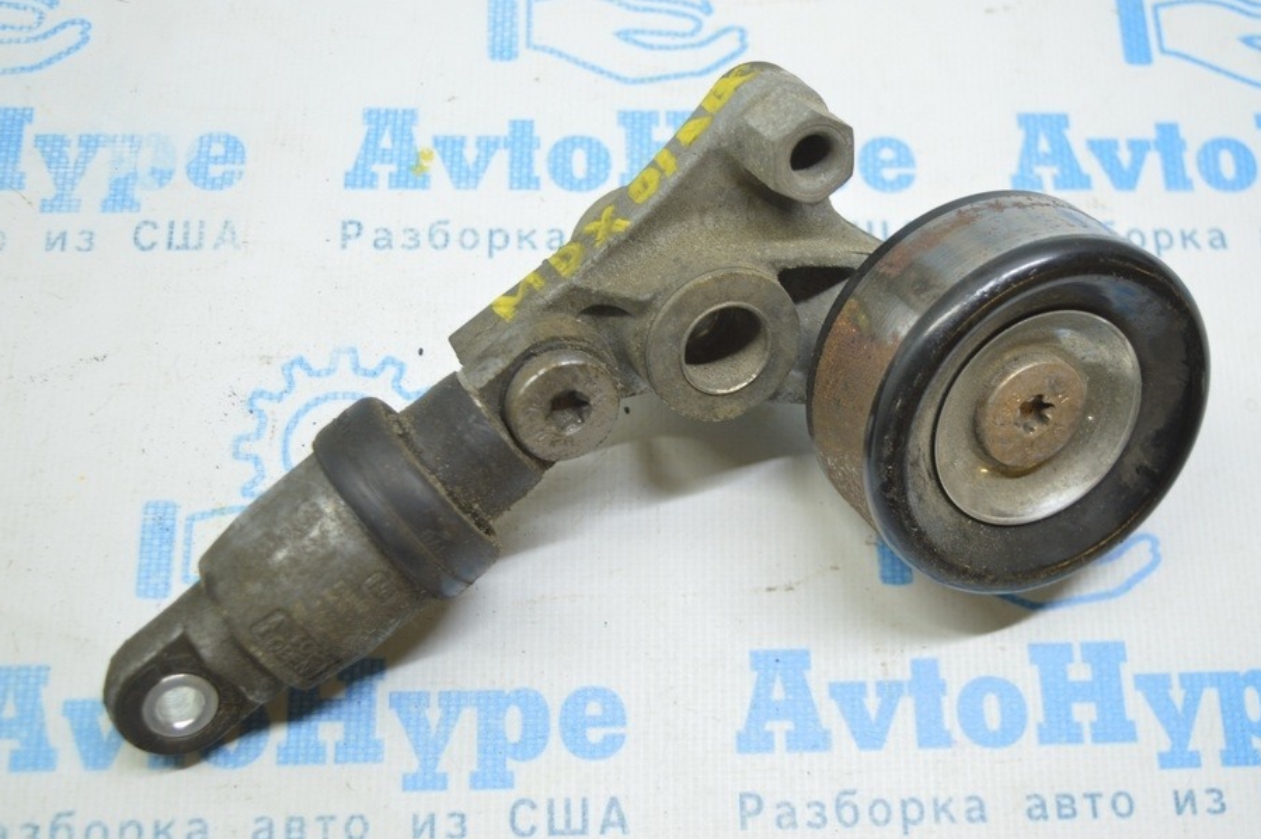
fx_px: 1735
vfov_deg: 27.2
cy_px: 388
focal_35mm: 50
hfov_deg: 39.9
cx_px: 658
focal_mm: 29
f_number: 4.2
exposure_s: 1/40
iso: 400
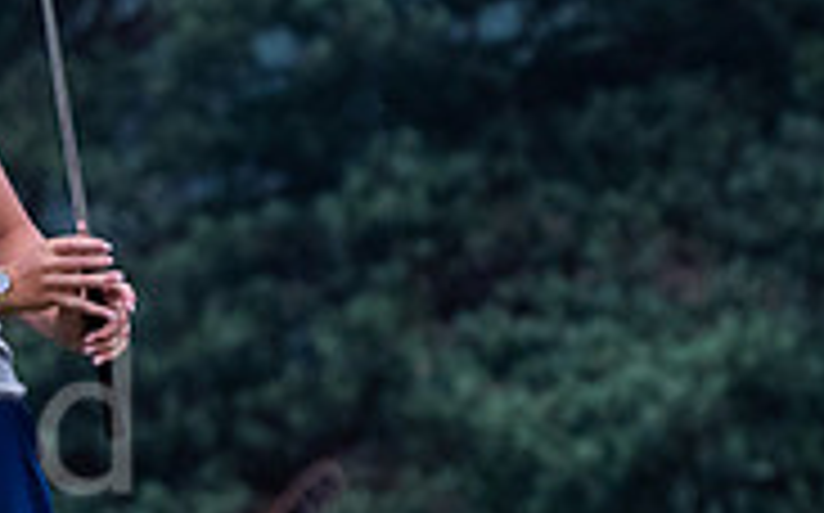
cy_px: 461
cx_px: -441
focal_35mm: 1409
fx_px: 31612
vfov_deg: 0.9
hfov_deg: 1.5
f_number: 6.3
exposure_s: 1/1250
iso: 1250
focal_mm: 290
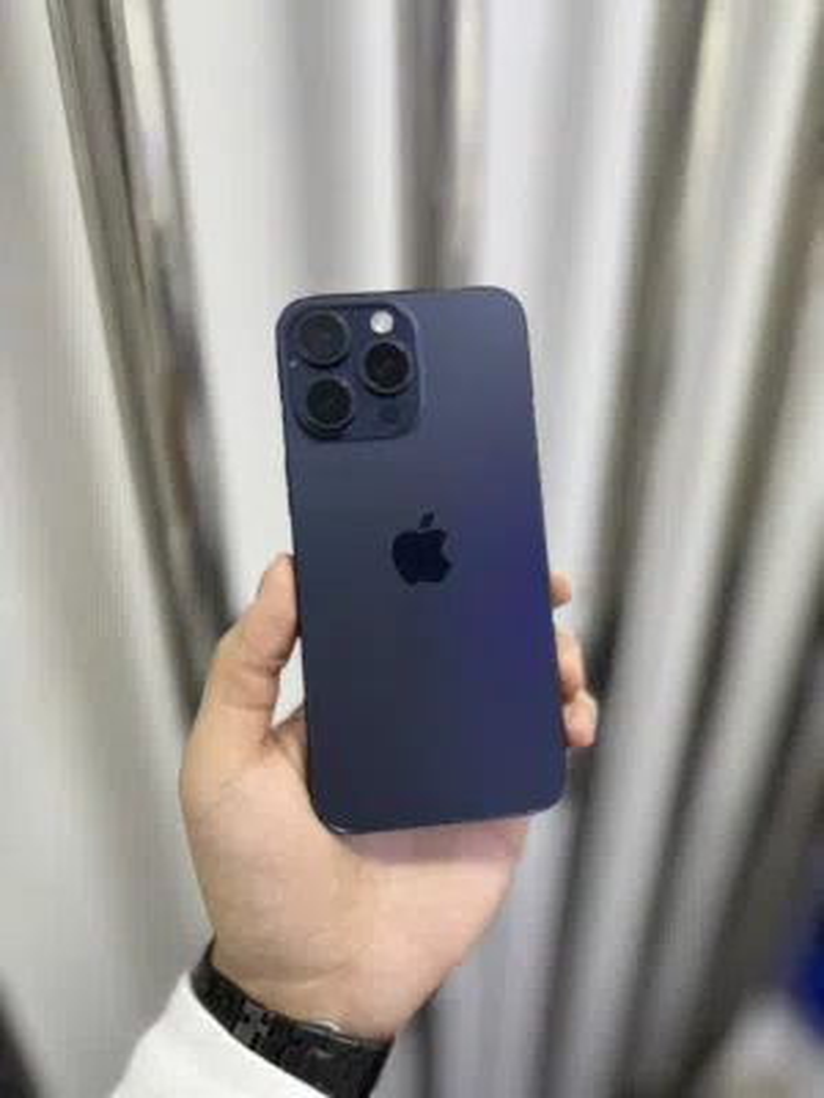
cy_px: 549
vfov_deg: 71.6
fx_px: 762
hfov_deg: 56.8
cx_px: 412
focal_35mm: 24
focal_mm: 6.76
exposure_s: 1/100
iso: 80
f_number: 1.78
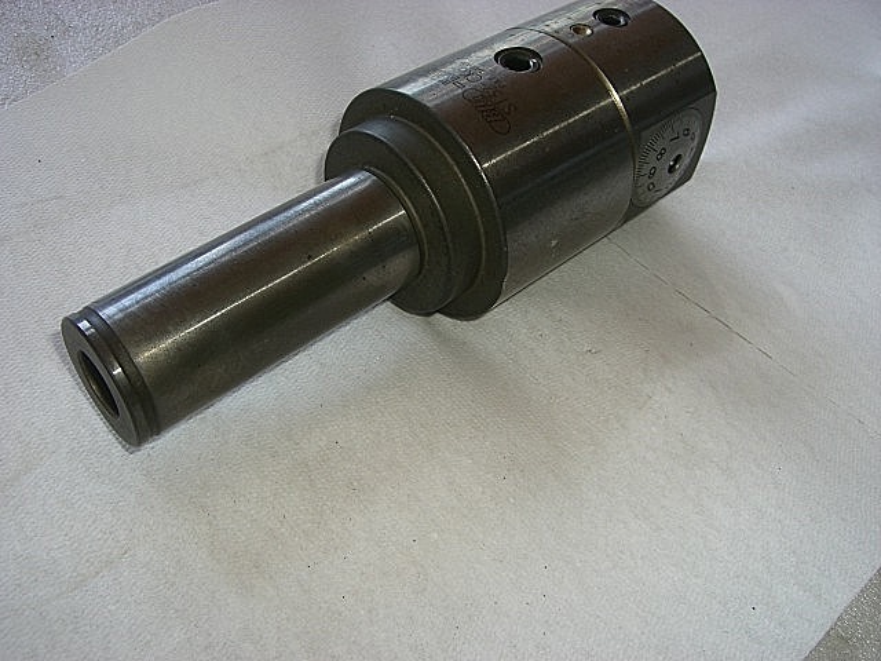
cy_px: 330
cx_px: 440
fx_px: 967
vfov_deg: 37.7
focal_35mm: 38
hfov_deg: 49.0
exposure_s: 1/80
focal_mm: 6.2
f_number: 4.3
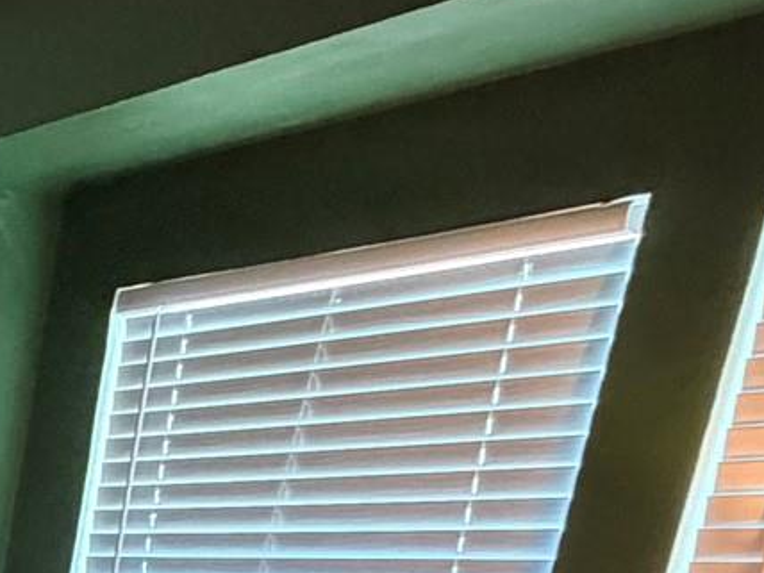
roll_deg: +1.3
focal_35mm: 67
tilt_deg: -17.4
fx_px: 1479
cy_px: 1005
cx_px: -800
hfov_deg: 18.2
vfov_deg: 17.9
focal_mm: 2.22
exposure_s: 1/40
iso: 1000
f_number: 2.2
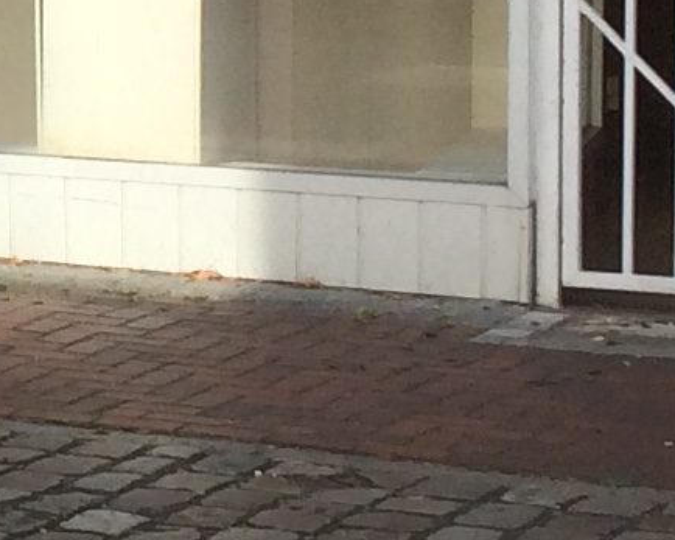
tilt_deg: -3.4
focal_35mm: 213
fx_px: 4254
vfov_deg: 7.2
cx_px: -1003
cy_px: -145
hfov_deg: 8.3
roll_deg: +0.9
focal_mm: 4.15
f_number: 2.2
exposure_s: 1/547
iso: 32
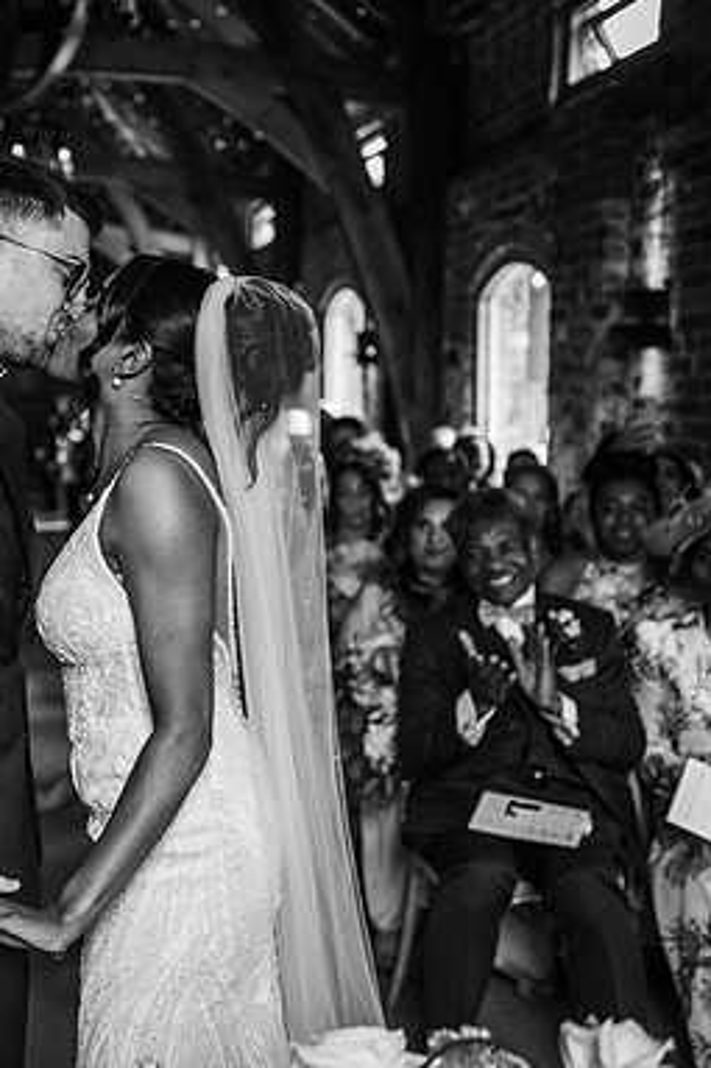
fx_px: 1571
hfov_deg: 23.9
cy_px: 535
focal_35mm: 53
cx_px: -61
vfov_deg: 37.5
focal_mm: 35
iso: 800
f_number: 2.2
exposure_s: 1/200
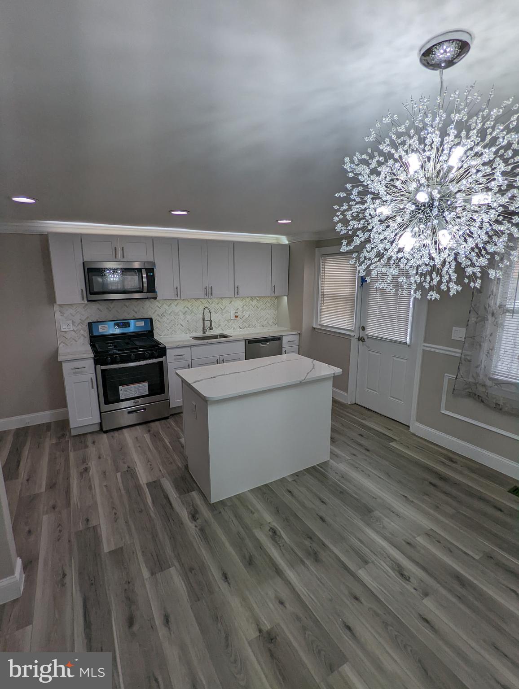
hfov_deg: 78.2
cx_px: 260
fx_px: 319
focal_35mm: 16
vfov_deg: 94.4
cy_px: 344
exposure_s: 1/247
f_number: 2.2
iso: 45
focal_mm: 2.35
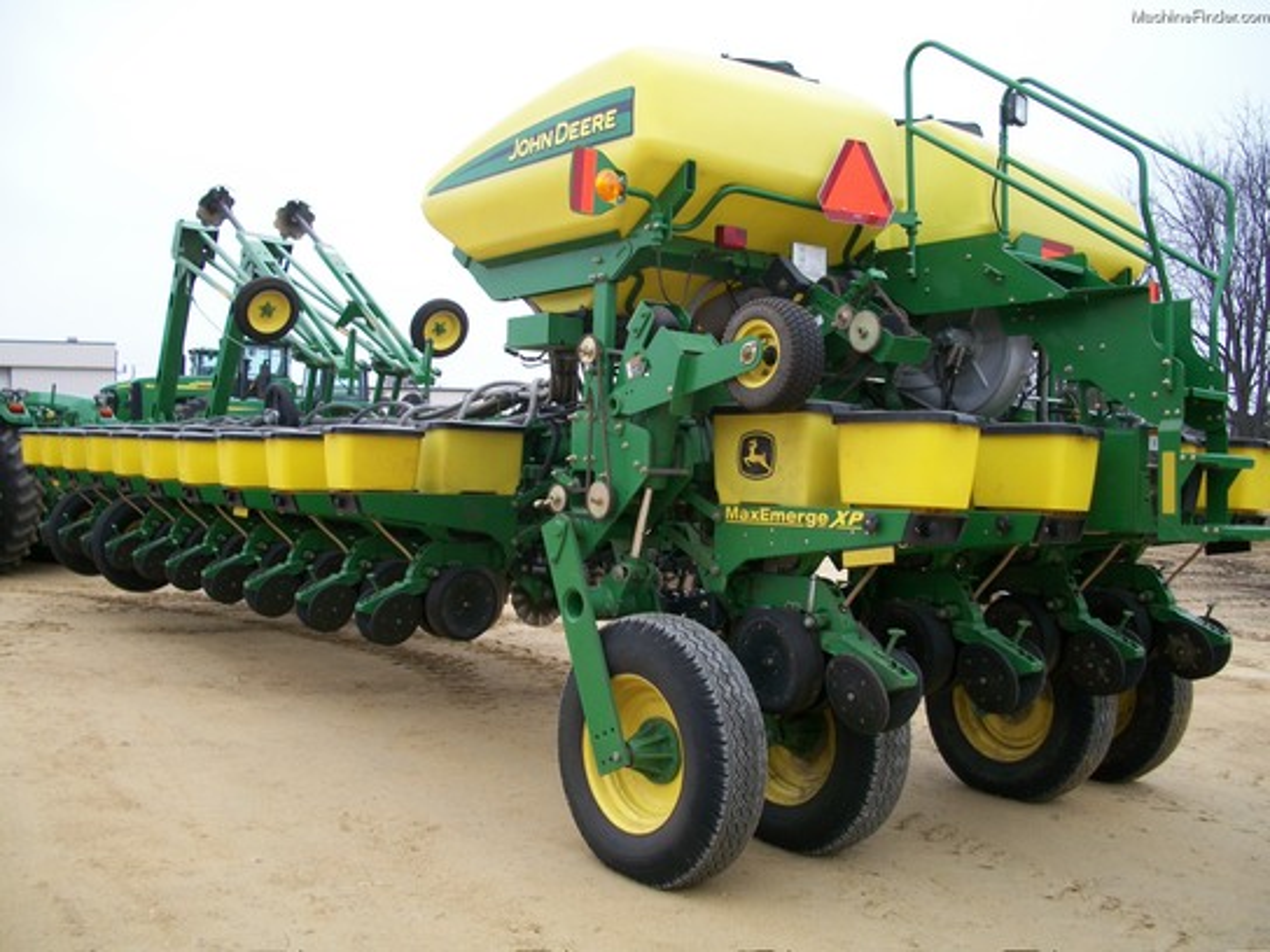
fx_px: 1284
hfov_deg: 52.6
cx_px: 635
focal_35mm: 35
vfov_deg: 40.7
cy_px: 476
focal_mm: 6.3
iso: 87
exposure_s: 1/125
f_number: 3.1
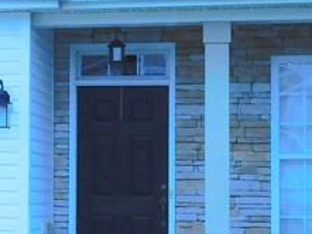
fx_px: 1254
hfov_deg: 13.8
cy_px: 138
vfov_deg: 10.7
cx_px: -59
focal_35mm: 139
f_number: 3.2
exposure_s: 1/1000
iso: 125
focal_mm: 5.3
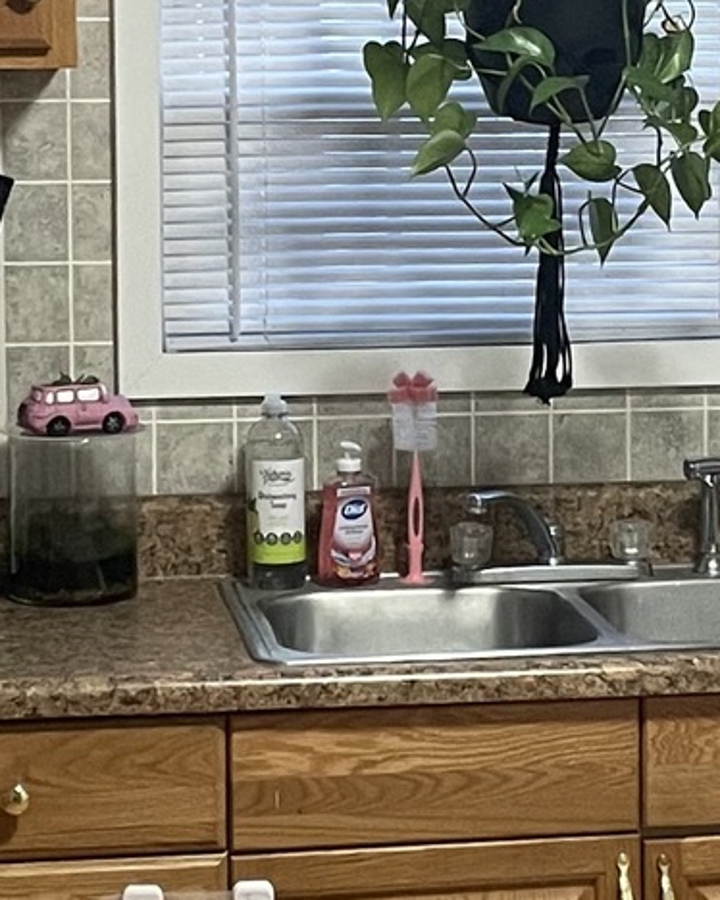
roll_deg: +0.4
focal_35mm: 125
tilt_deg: -2.4
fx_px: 3332
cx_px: 504
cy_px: 269
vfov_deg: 15.4
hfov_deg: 12.3
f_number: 1.6
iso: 400
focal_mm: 4.2
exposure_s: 1/40
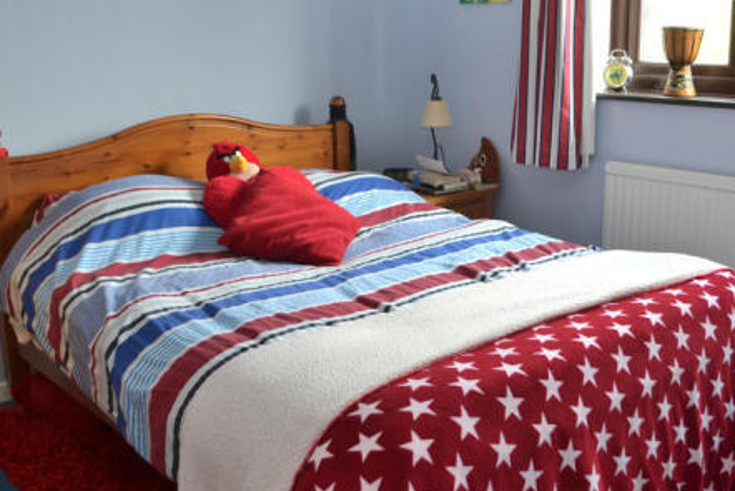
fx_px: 817
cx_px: 412
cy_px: 206
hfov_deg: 48.3
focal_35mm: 40
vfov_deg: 33.4
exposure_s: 1/60
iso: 400
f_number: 3.5
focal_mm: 18
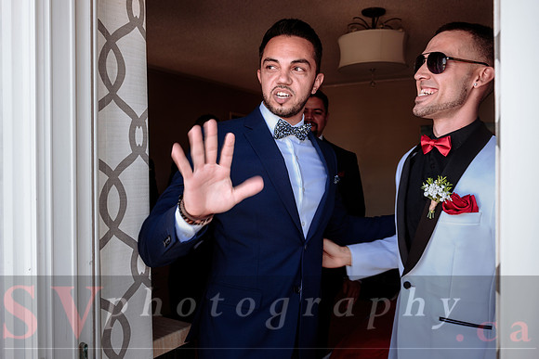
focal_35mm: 31
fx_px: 465
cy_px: 173
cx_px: 270
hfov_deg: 60.2
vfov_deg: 42.3
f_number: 4.5
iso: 320
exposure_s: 1/40
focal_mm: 29
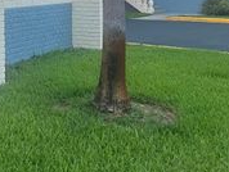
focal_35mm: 73
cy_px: -33
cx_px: -48
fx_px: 484
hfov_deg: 24.1
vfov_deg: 19.1
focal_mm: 5.7
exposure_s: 1/60
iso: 160
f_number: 1.5
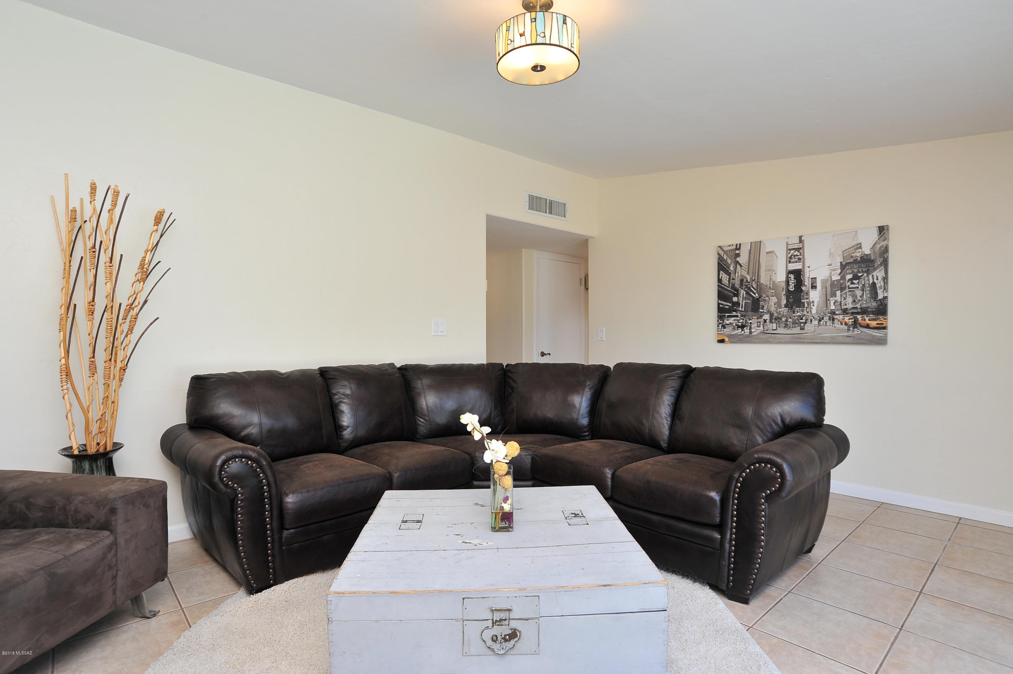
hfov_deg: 90.0
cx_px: 506
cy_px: 337
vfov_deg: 67.3
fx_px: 506
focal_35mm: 18
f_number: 9
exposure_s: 1/50
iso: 500
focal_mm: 18
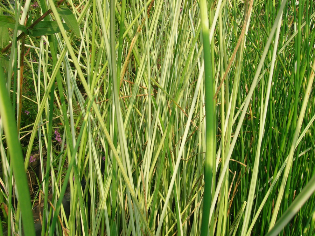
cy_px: 118
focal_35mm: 34
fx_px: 309
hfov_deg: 54.0
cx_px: 158
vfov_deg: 41.7
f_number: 4.9
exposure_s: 1/320
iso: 50
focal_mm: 5.7
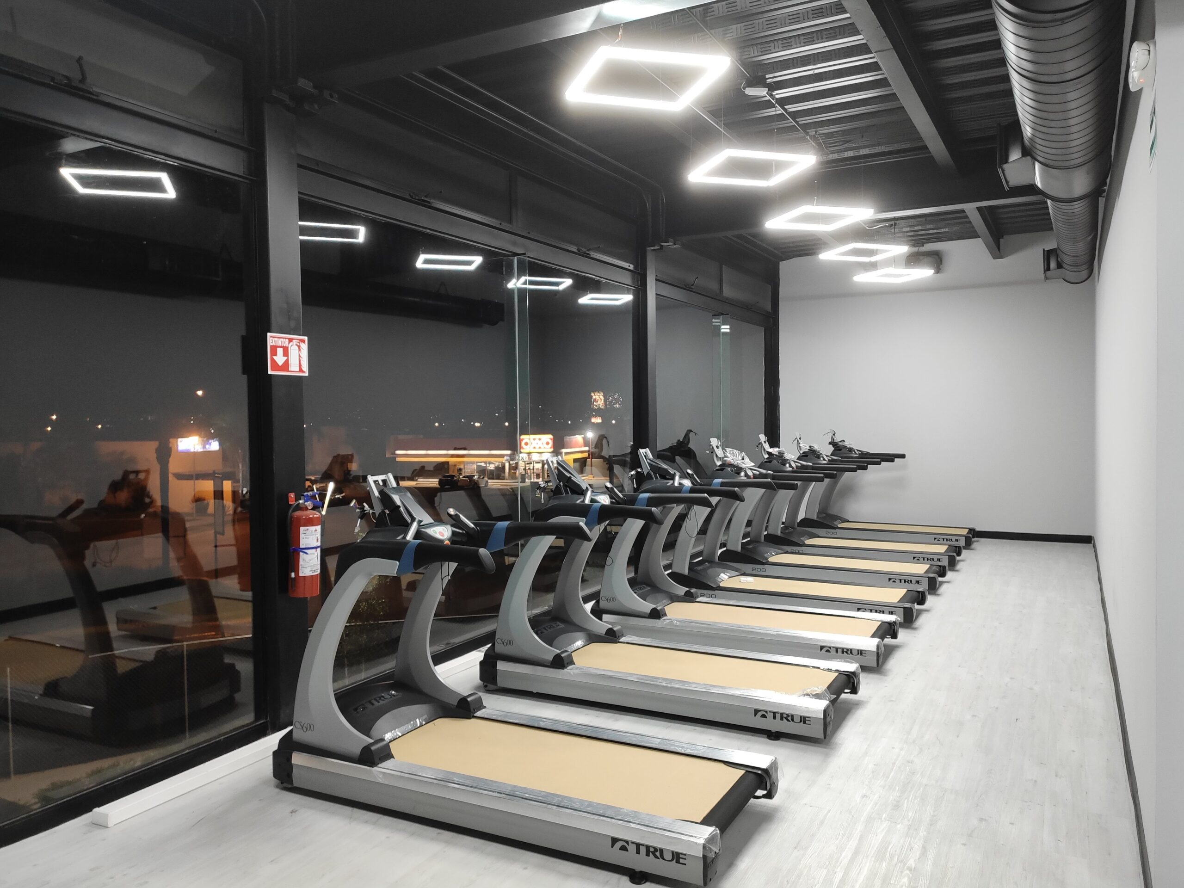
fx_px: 958
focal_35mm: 28
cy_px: 444
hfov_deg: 63.4
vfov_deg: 49.7
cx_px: 592
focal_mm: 4.77
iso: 250
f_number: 1.75
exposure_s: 1/60
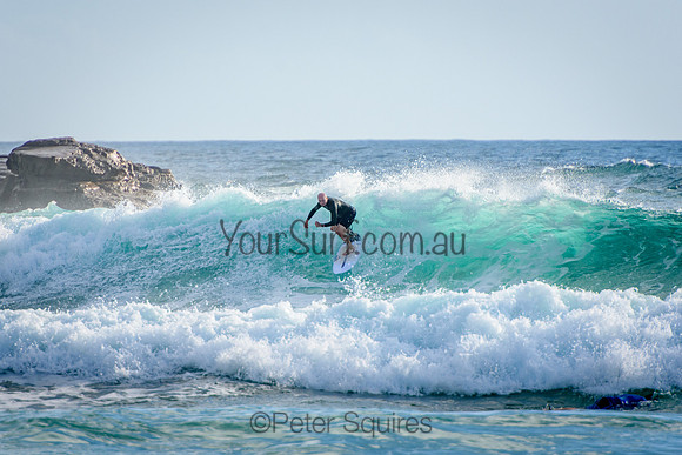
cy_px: 228
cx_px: 341
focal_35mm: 611
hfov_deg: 3.4
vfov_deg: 2.3
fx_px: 11568
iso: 320
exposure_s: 1/2000
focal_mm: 400
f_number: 5.6
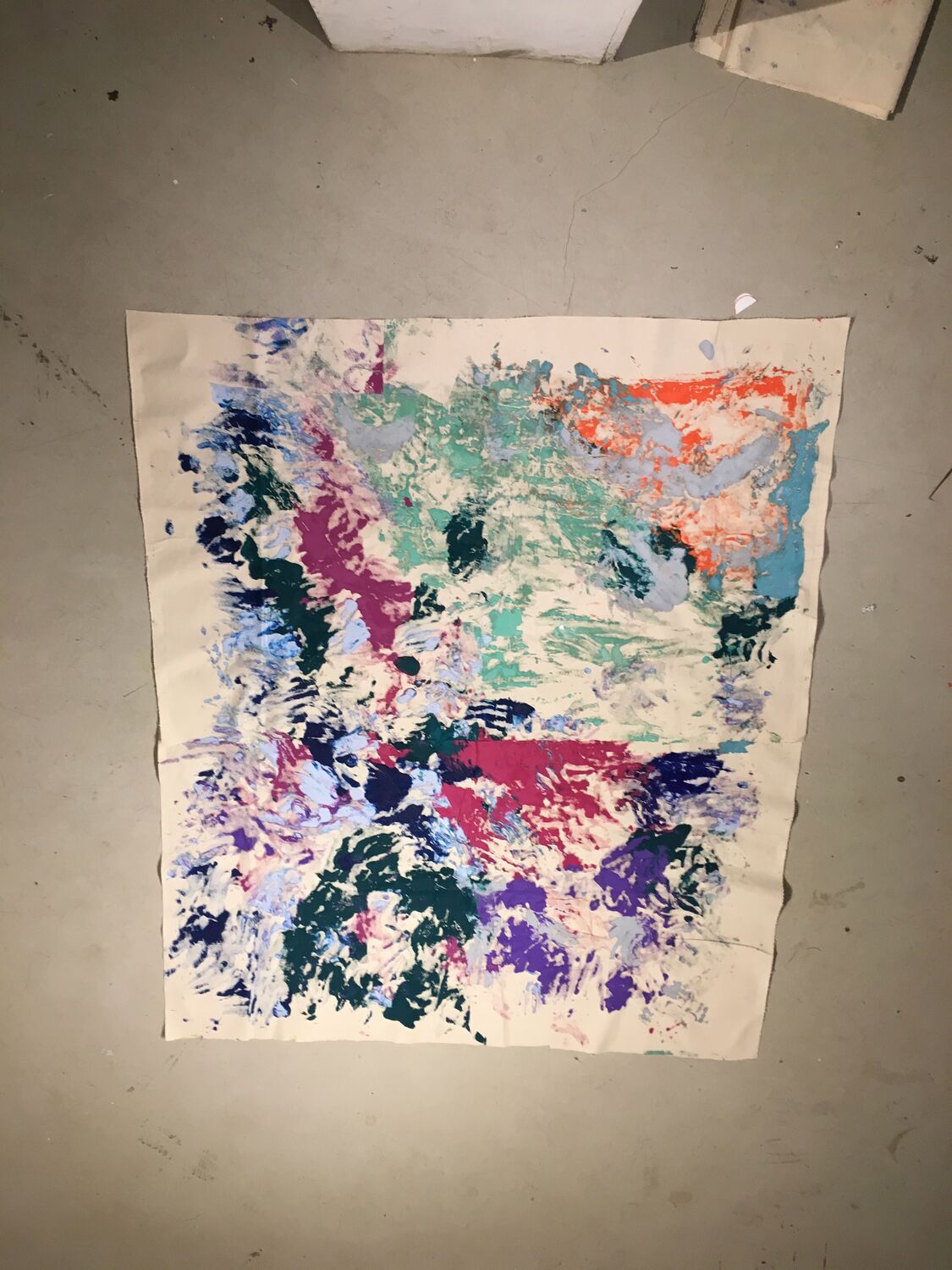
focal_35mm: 29
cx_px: 476
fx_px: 1063
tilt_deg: -73.5
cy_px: 635
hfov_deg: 48.2
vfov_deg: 61.7
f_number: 2.2
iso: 80
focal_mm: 4.15
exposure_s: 1/33
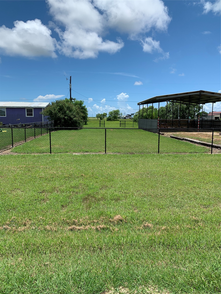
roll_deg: -0.8
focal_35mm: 26
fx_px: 221
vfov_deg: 67.3
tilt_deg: -6.8
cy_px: 147
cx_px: 110
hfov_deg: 53.1
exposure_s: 1/2915
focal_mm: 4.25
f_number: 1.8
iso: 25
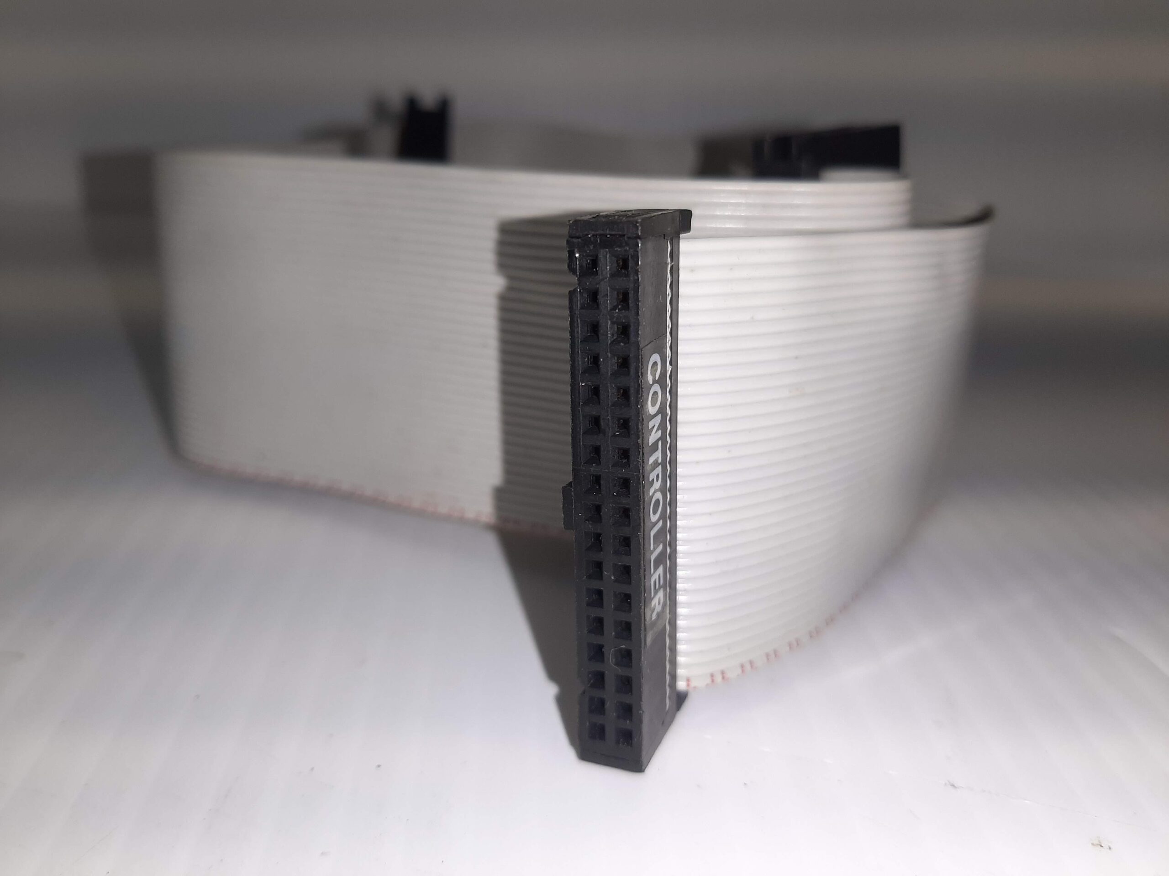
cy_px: 438
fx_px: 878
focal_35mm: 26
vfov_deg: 53.1
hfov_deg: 67.3
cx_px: 584
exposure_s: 1/684
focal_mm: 3.93
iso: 40
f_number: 1.7
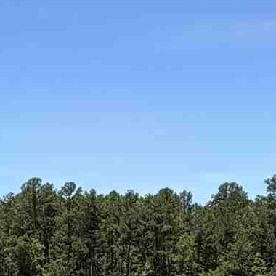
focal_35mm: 100
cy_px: 356
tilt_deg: -4.7
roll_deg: -2.4
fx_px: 902
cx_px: -49
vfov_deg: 16.5
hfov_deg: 16.7
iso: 32
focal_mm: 2.22
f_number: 2.2
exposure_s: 1/770
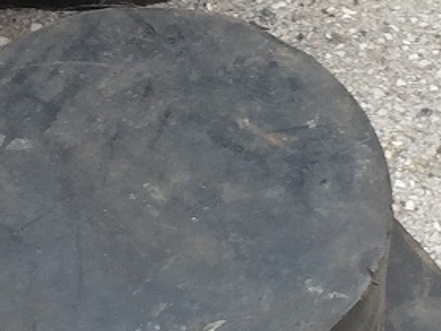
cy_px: -49
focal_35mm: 169
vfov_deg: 8.7
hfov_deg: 11.6
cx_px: 61
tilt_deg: -47.8
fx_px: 2153
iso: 32
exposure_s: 1/181
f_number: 2.2
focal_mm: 4.15
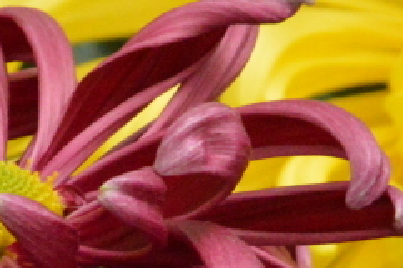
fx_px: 19185
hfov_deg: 1.2
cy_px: 277
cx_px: 103
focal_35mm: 1715
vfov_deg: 0.8
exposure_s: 1/100
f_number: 18
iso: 6400
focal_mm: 270
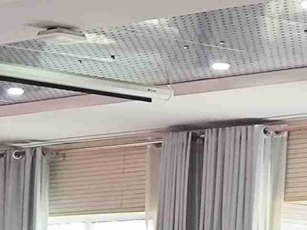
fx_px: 2616
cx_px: -185
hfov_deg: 6.6
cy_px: 323
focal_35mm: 295
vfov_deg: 5.0
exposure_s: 1/100
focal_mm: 5.35
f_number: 1.7
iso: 250
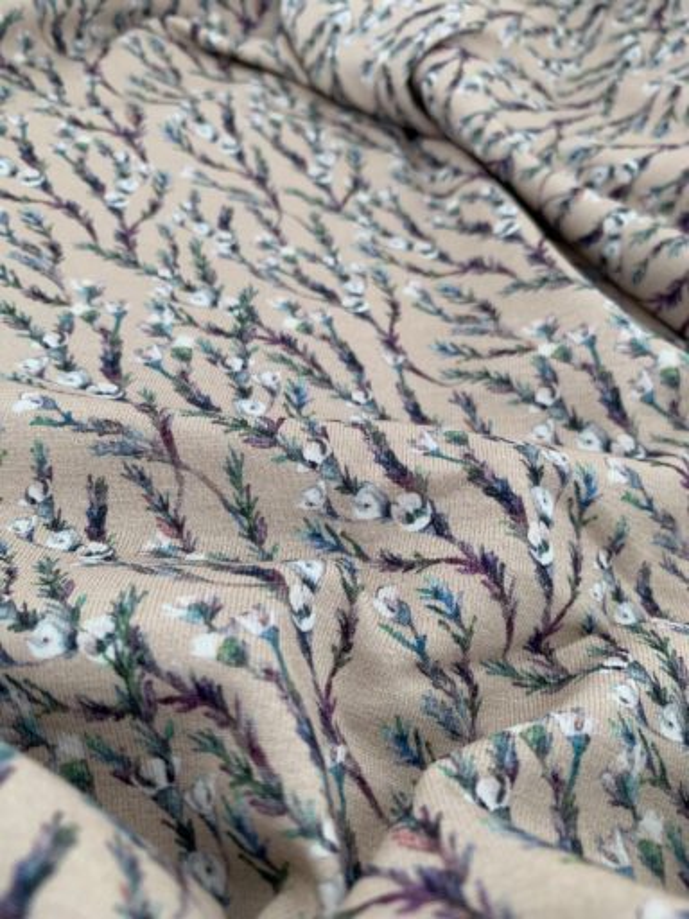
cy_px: 460
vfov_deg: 67.3
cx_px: 344
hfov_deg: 53.1
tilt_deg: -48.1
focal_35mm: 26
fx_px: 690
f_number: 1.8
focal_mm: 4.25
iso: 100
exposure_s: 1/81
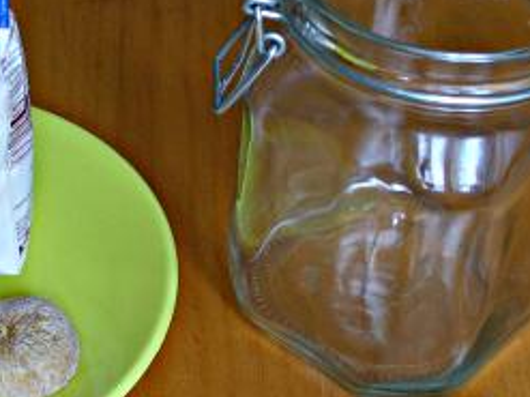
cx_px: 227
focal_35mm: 90
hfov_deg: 21.8
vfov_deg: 16.4
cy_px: 264
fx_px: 1377
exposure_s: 1/30
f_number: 2.8
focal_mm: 6.1
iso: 100
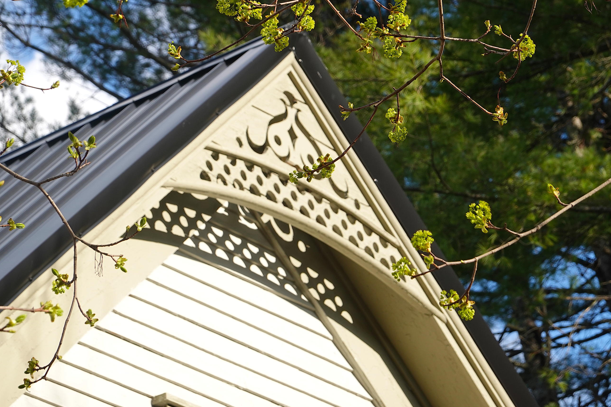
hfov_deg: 10.6
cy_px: 206
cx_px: 314
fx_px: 3292
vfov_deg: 7.1
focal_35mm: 194
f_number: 5.6
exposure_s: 1/200
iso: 125
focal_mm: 60.05
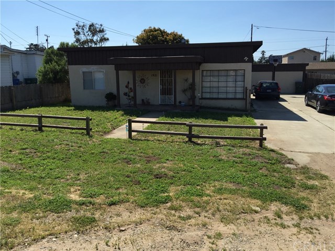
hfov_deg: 61.7
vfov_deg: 48.2
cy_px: 126
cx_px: 168
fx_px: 281
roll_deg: -0.5
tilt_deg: -9.9
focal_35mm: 29
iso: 32
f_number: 2.2
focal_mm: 4.15
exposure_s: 1/1980
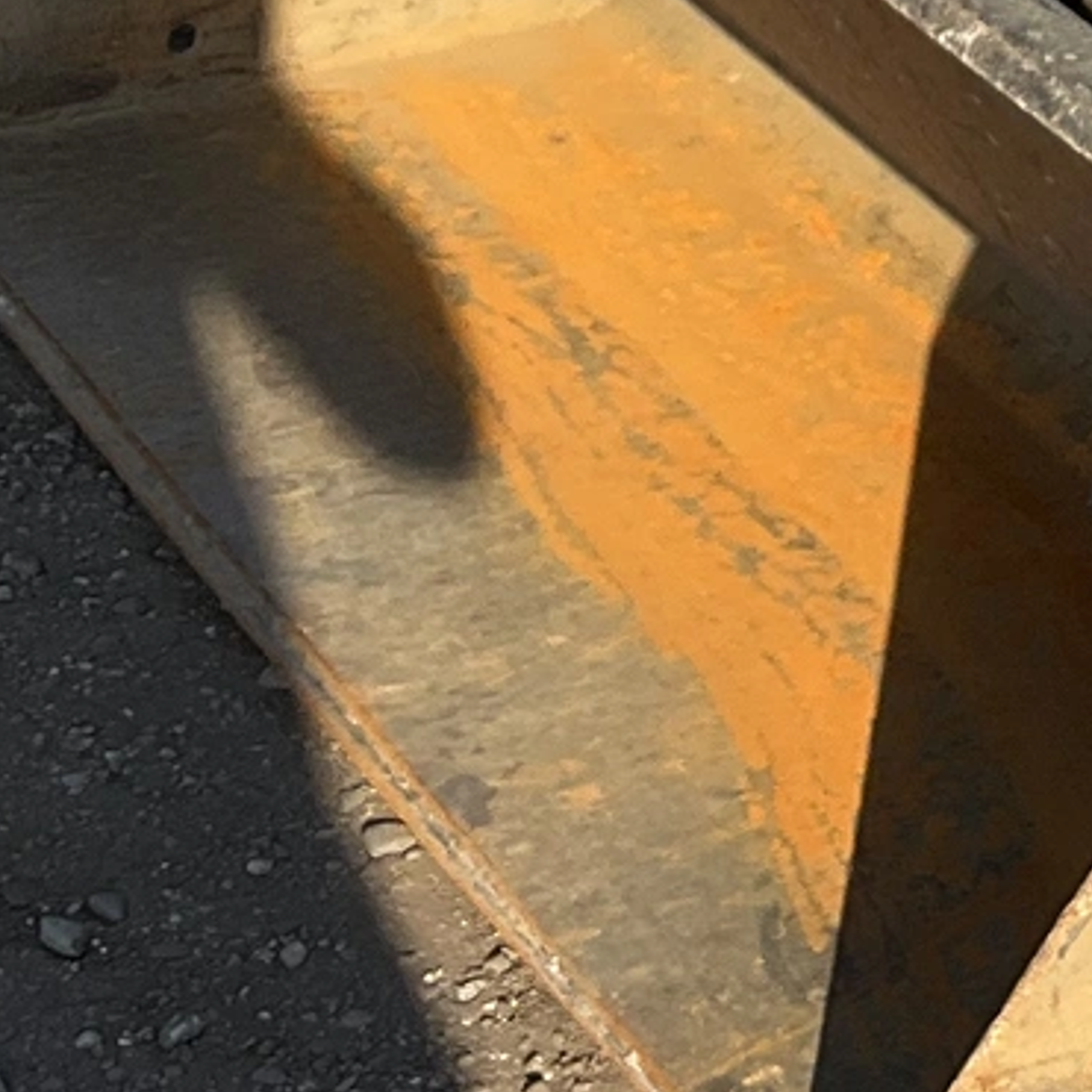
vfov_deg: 12.3
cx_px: 1869
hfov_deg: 11.8
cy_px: -256
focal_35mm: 138
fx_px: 4925
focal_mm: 3
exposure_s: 1/1144
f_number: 1.8
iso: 25
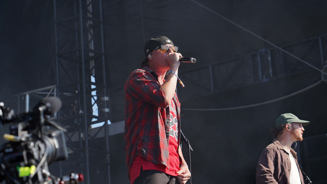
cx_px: 181
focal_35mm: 129
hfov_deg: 16.6
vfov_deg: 9.4
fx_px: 1119
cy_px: 83
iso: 100
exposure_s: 1/320
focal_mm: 105
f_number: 6.3
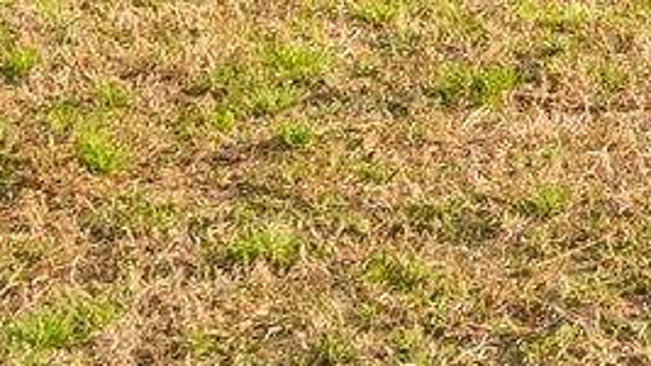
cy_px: -872
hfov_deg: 8.6
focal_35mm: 241
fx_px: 4159
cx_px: 1217
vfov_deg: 4.7
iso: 100
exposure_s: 1/40
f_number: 8
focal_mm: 20
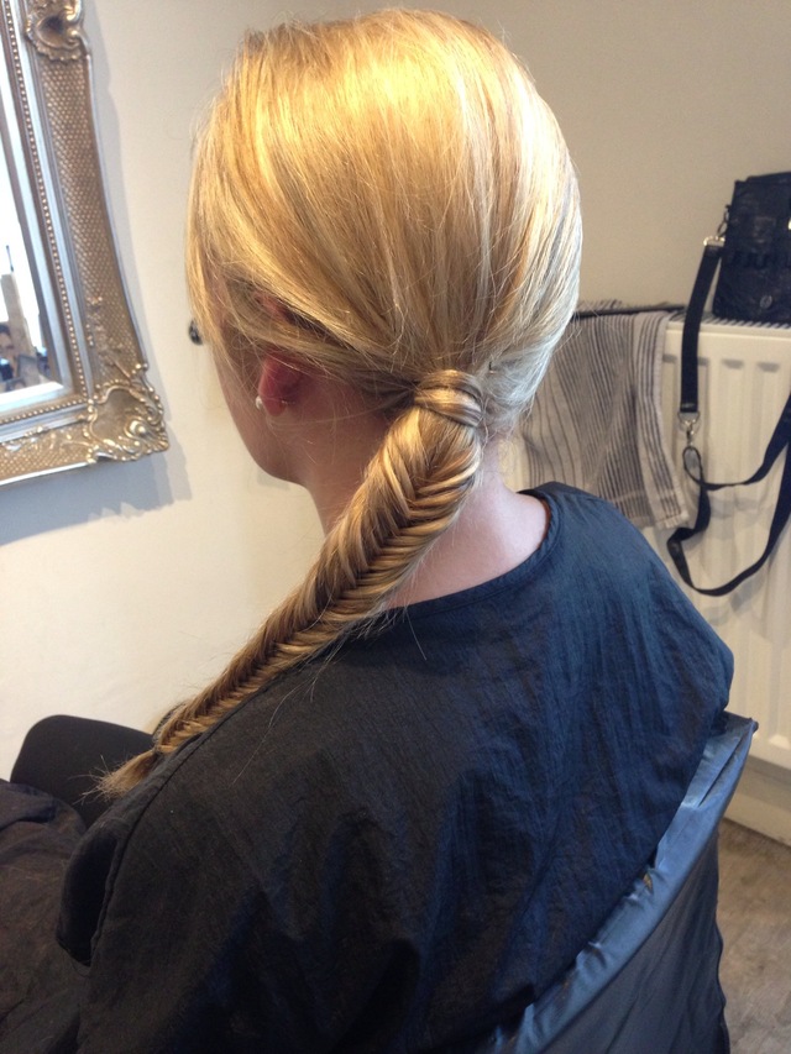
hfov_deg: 43.0
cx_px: 396
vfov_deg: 55.3
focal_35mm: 33
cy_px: 527
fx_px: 1005
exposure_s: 1/20
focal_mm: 4.13
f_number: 2.4
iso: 200
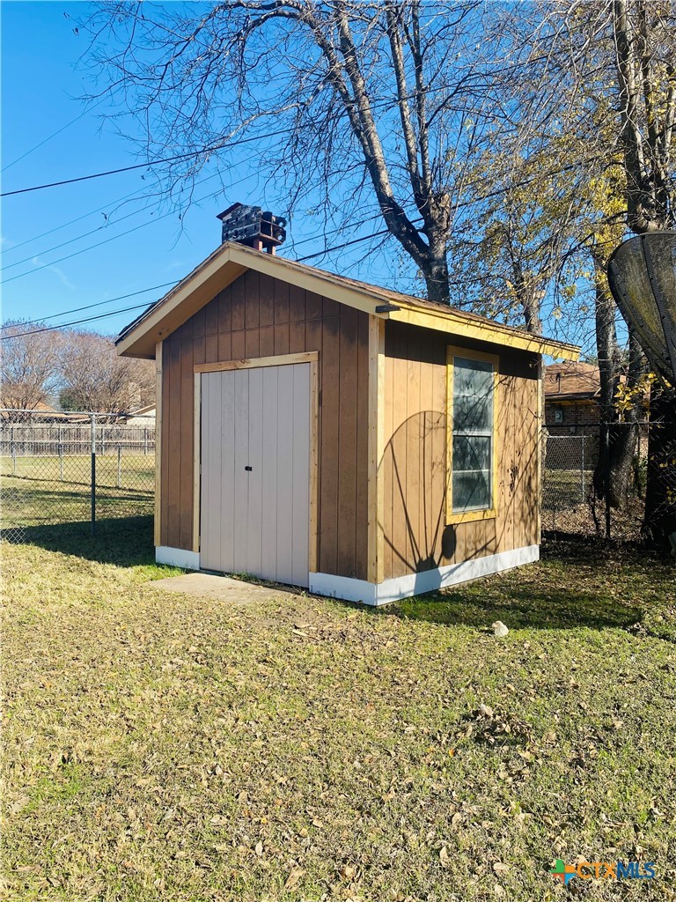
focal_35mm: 26
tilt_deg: -0.3
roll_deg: +0.6
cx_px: 338
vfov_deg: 67.3
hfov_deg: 53.1
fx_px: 677
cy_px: 451
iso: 32
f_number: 1.8
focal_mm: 4.25
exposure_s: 1/1754
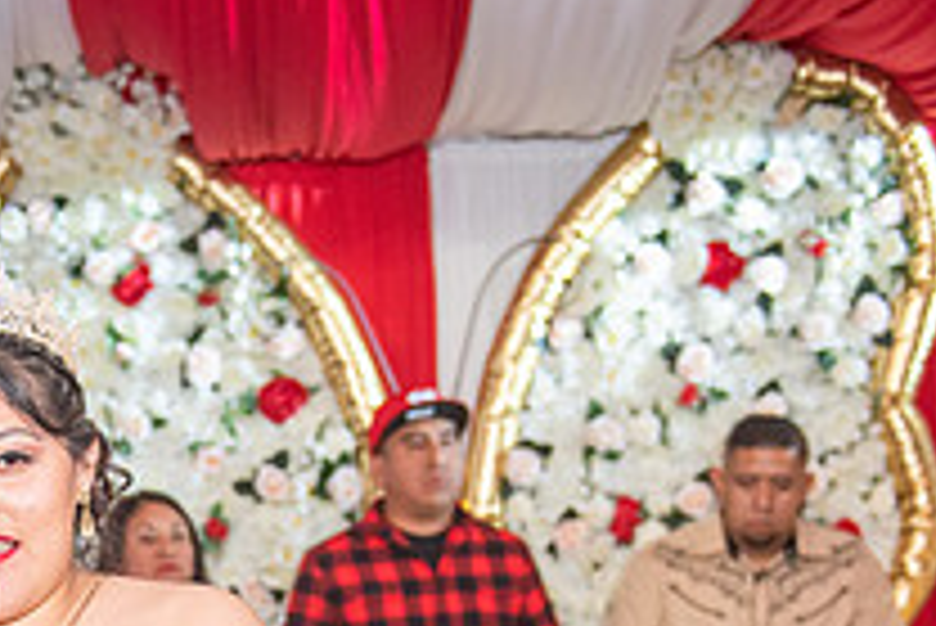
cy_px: 813
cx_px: -14
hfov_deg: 20.7
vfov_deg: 13.9
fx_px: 2472
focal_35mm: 95
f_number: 3.2
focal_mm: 34
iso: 800
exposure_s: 1/160
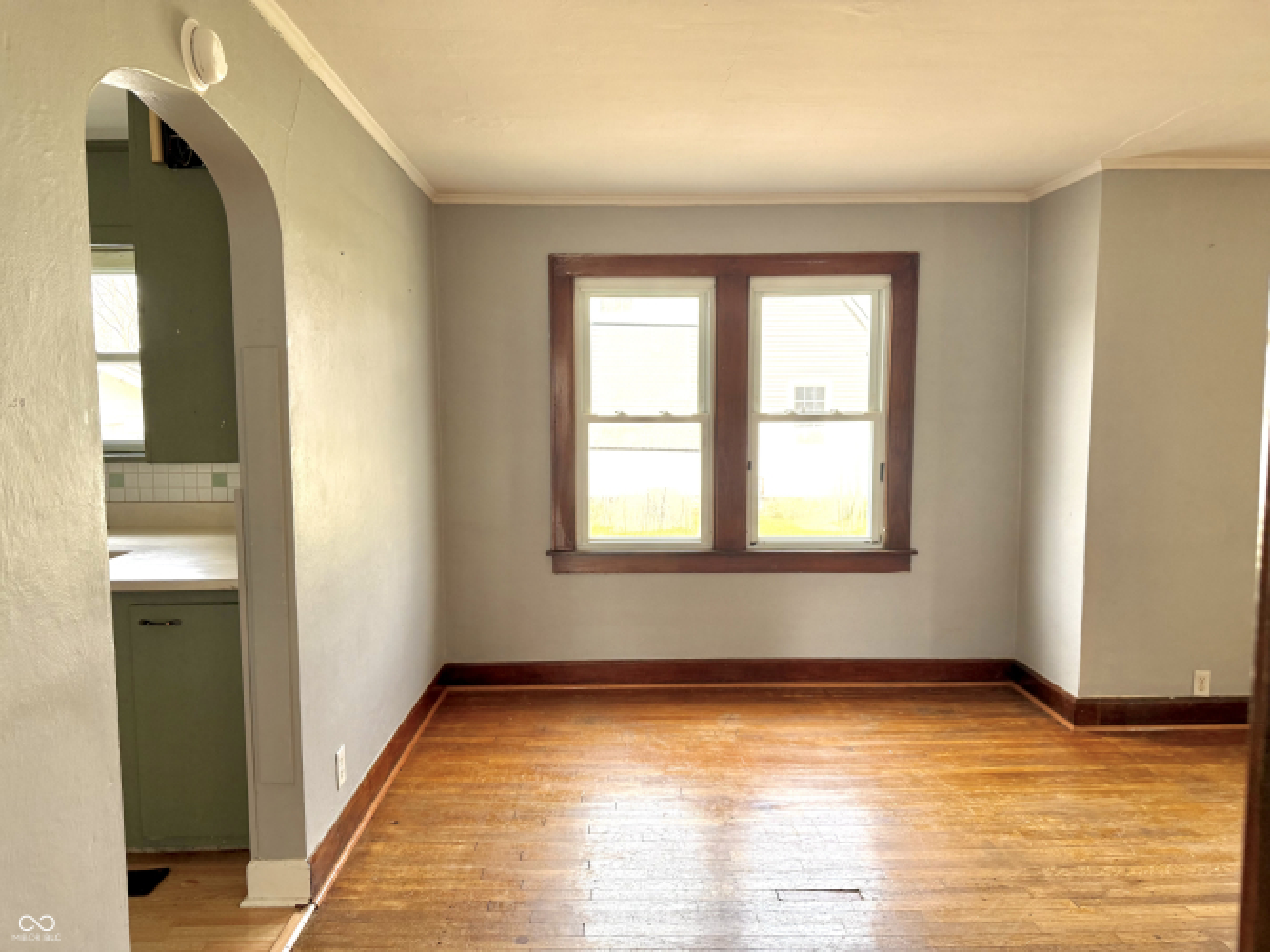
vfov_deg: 56.8
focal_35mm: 24
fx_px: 880
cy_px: 476
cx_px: 635
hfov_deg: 71.6
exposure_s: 1/185
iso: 160
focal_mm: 6.76
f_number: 1.78
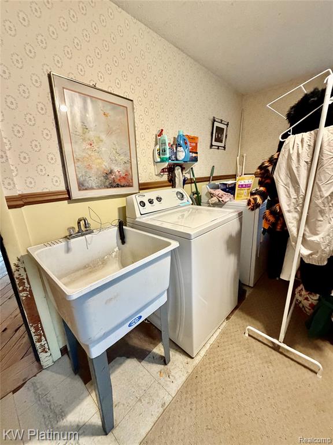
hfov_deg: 85.7
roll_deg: +2.5
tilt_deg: -15.6
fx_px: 180
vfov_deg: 102.1
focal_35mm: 14
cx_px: 166
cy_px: 222
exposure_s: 1/60
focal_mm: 2.22
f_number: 2.2
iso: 500
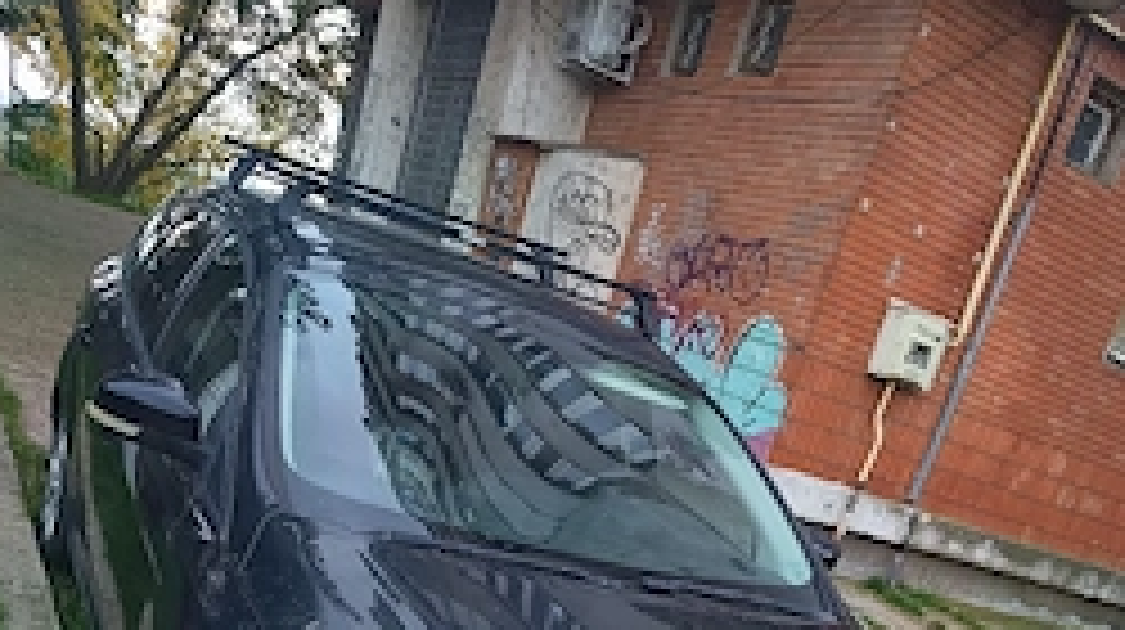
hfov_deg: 50.3
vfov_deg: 25.6
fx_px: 1192
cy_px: 810
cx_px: 662
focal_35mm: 40
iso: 1250
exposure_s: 1/33.4
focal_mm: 6.06
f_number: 1.69
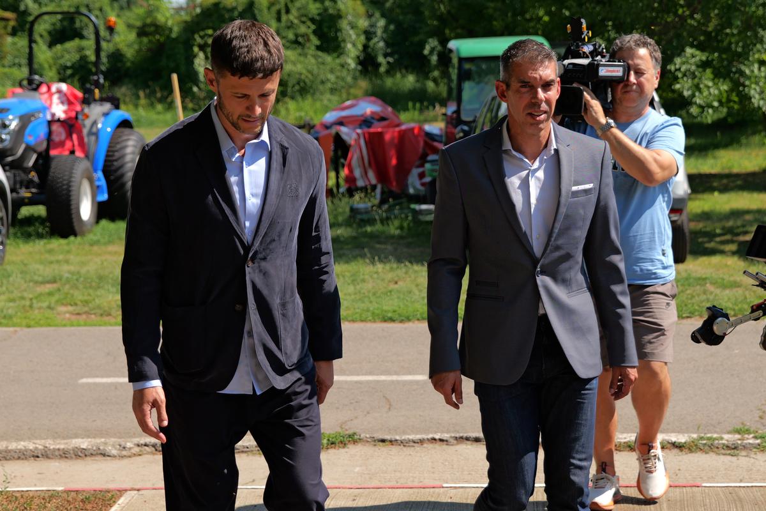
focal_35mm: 55
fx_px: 1170
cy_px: 256
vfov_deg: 24.6
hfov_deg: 36.2
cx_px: 383
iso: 100
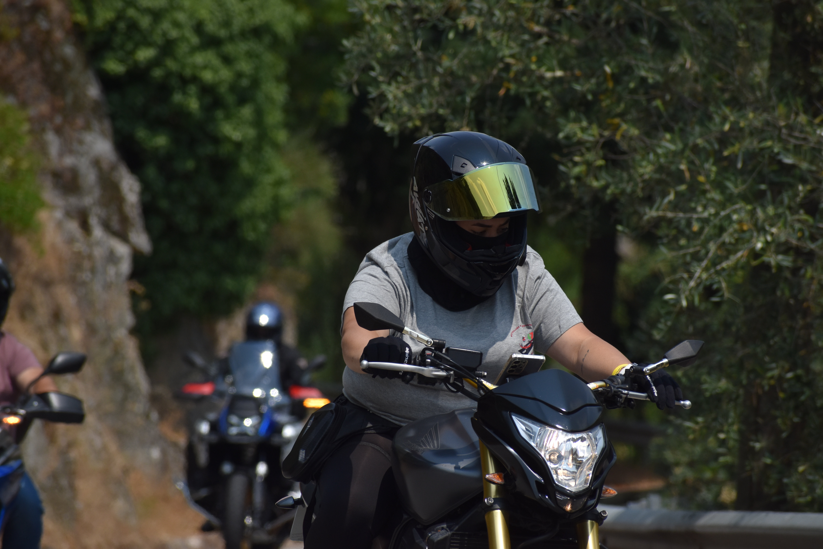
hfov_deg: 6.0
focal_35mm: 345
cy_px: 274
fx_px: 7886
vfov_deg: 4.0
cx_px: 412
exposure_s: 1/2000
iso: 320
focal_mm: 230
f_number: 8
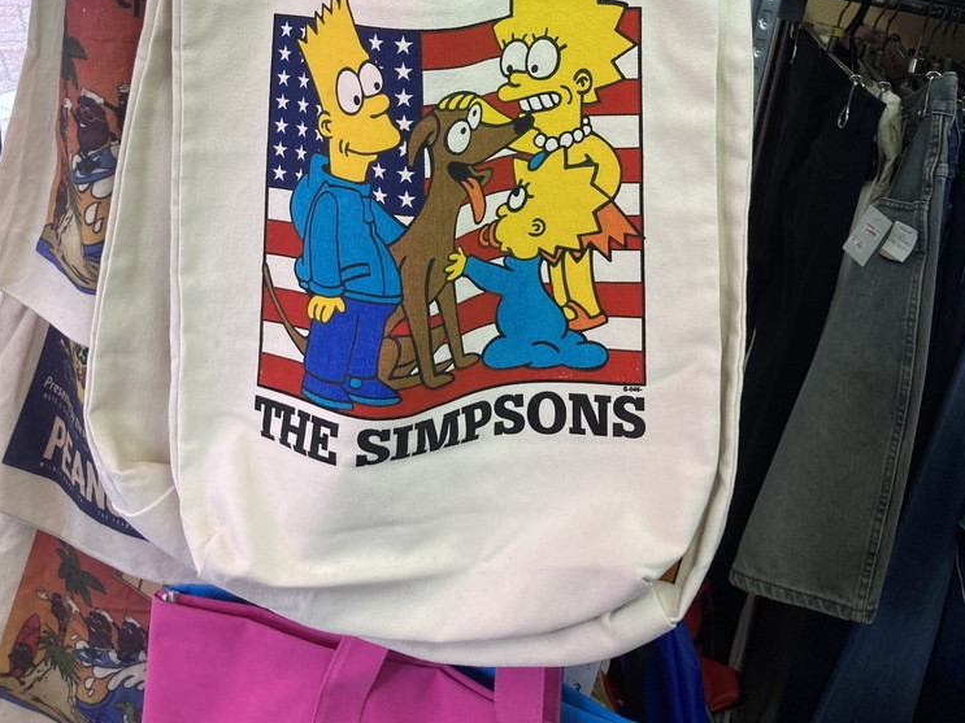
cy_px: 90
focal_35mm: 38
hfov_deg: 49.0
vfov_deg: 35.7
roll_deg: -9.9
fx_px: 1059
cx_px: 488
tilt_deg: -14.9
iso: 80
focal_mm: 3.99
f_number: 1.8
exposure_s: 1/100
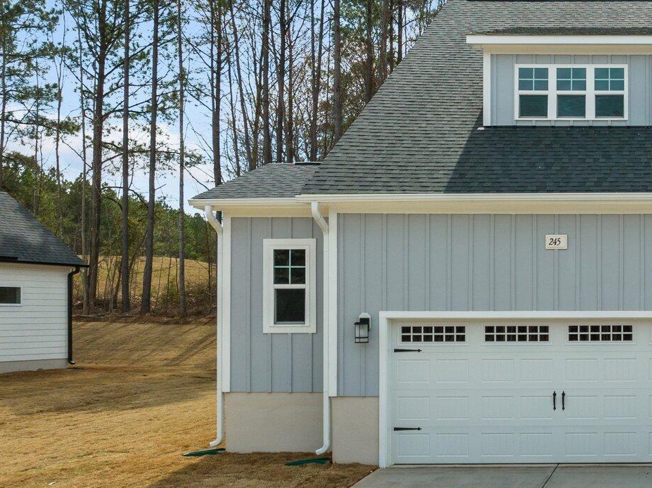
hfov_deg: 32.1
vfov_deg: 27.4
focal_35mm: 53
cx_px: 712
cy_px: 299
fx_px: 998
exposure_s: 1/4000
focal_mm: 12.29
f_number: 2.8
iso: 120
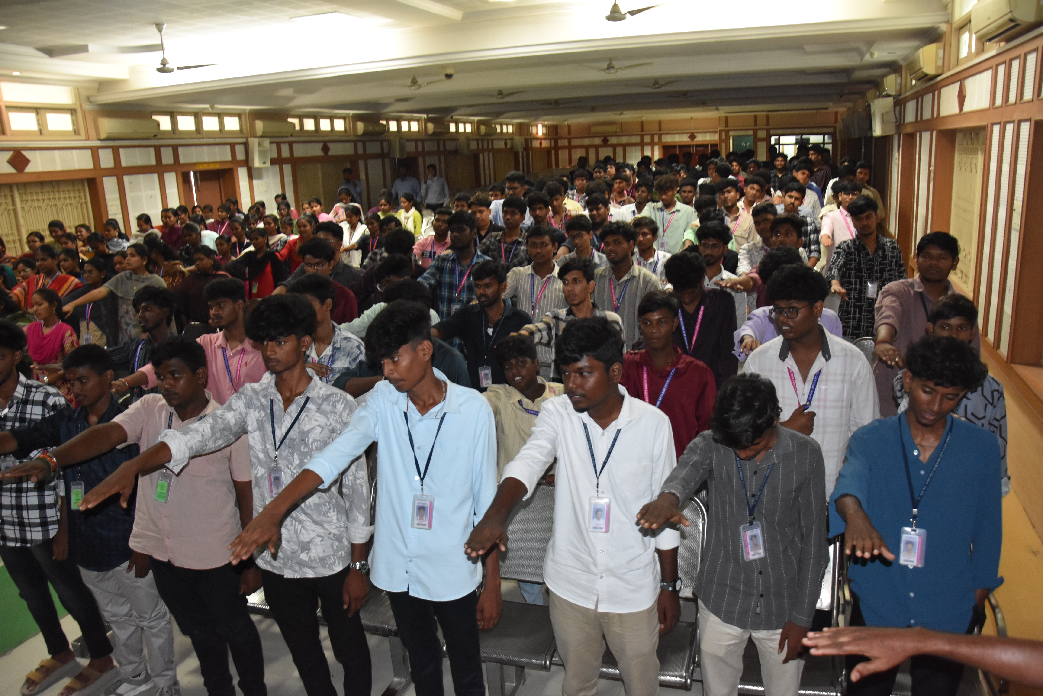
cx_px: 522
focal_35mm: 27
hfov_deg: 67.4
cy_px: 348
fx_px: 782
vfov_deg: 48.0
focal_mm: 18
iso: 2800
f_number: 3.5
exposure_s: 1/60
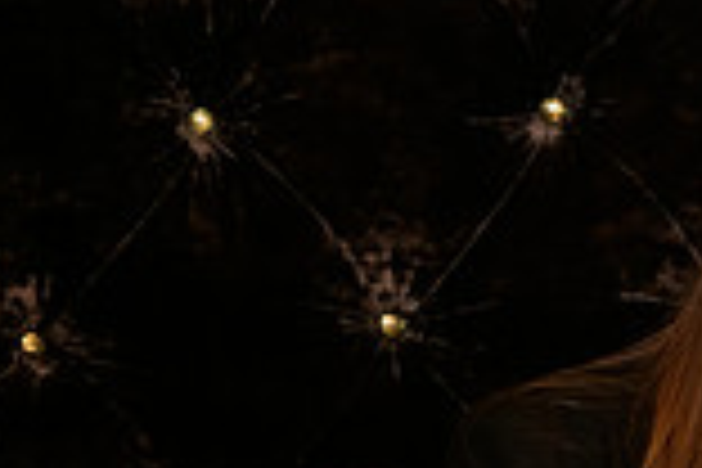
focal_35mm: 193
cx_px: 1134
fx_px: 3763
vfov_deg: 7.1
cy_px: 430
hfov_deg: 10.2
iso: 1600
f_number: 3.2
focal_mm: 52
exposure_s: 1/125
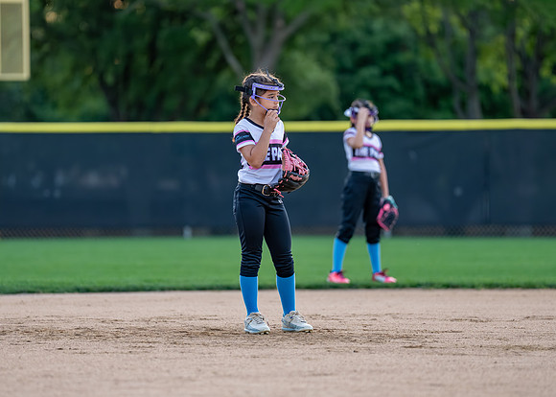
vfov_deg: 5.2
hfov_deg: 7.3
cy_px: 192
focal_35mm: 275
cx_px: 253
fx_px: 4349
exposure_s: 1/1000
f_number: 2.8
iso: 400
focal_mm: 200
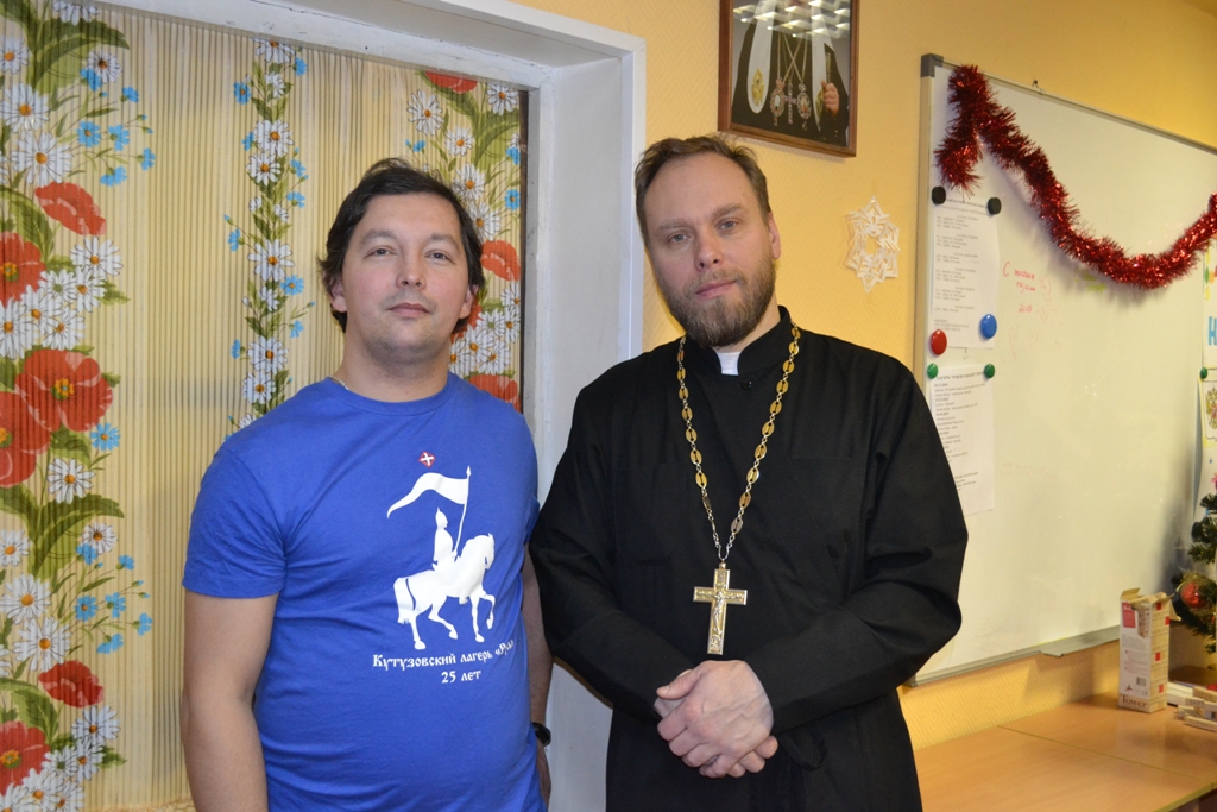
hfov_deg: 57.2
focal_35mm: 33
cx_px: 608
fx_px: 1116
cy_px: 406
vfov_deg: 40.0
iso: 2000
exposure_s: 1/60
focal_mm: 22
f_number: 4
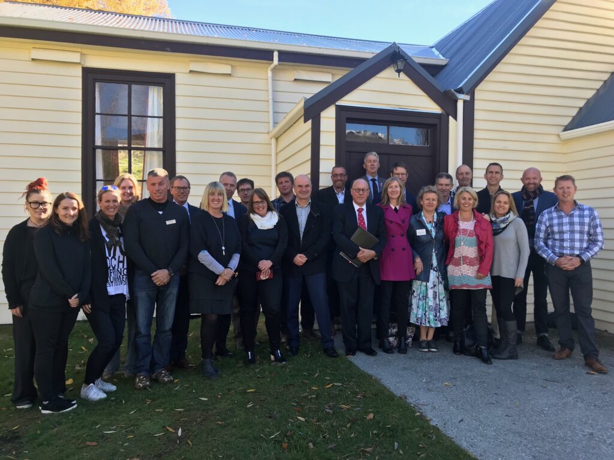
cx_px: 307
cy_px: 230
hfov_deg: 63.4
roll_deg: +0.5
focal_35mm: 28
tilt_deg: +0.4
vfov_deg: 49.7
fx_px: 497
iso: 20
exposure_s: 1/363
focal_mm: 3.99
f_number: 1.8
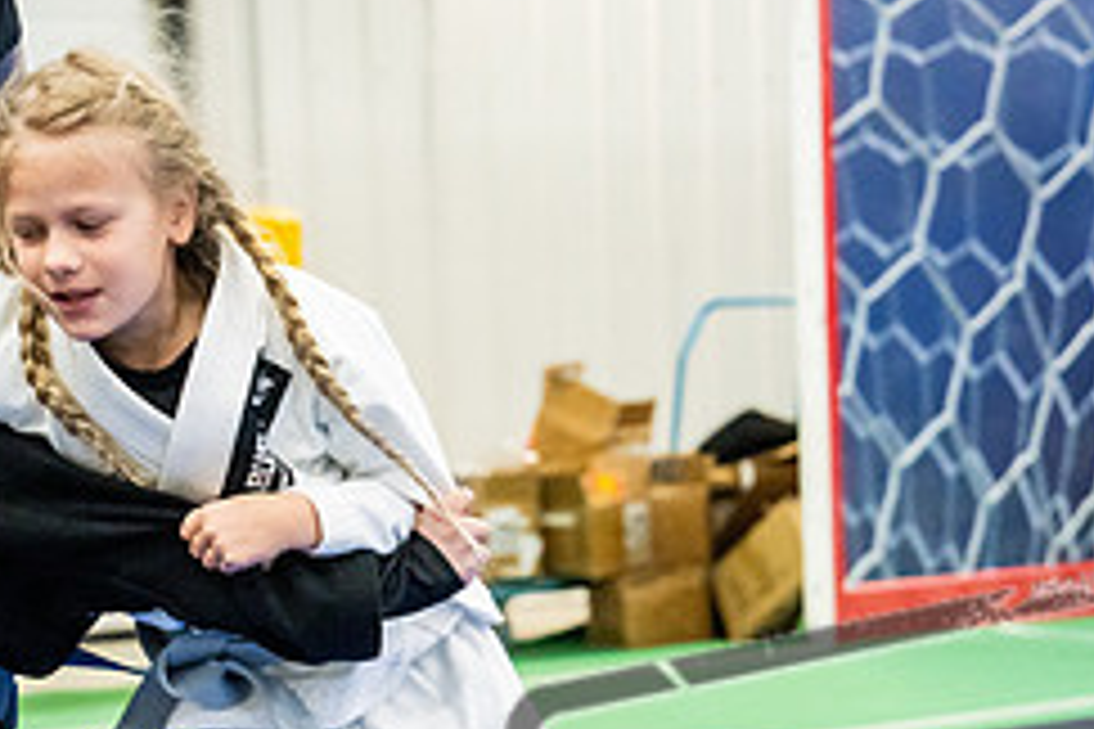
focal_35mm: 167
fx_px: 5075
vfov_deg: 8.2
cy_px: 763
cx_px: 518
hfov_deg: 12.3
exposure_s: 1/400
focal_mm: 70
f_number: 4
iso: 6400
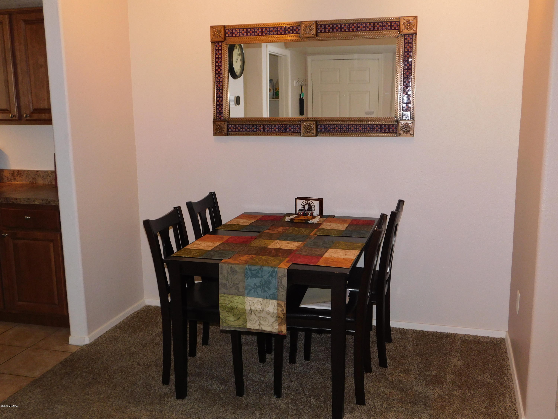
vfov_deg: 39.7
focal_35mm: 36
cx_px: 279
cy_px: 210
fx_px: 580
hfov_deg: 51.4
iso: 200
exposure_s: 1/30
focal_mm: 6.3
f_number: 3.5
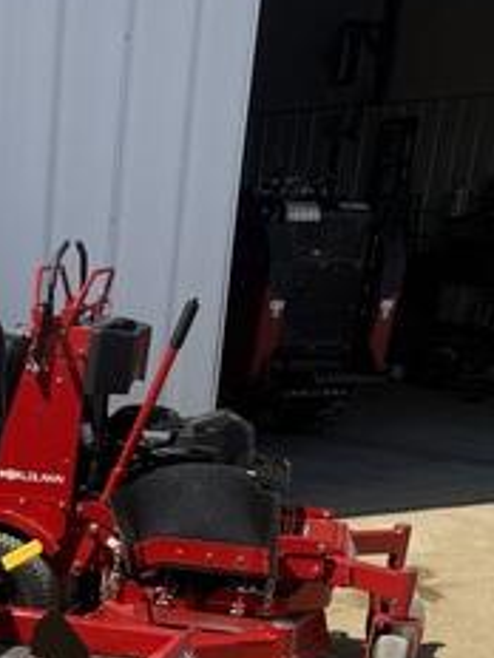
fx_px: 1313
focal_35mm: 69
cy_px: 864
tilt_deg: -24.7
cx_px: -111
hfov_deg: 19.9
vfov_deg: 24.5
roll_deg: -1.9
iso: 80
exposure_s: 1/5714
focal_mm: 6.76
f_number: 1.78
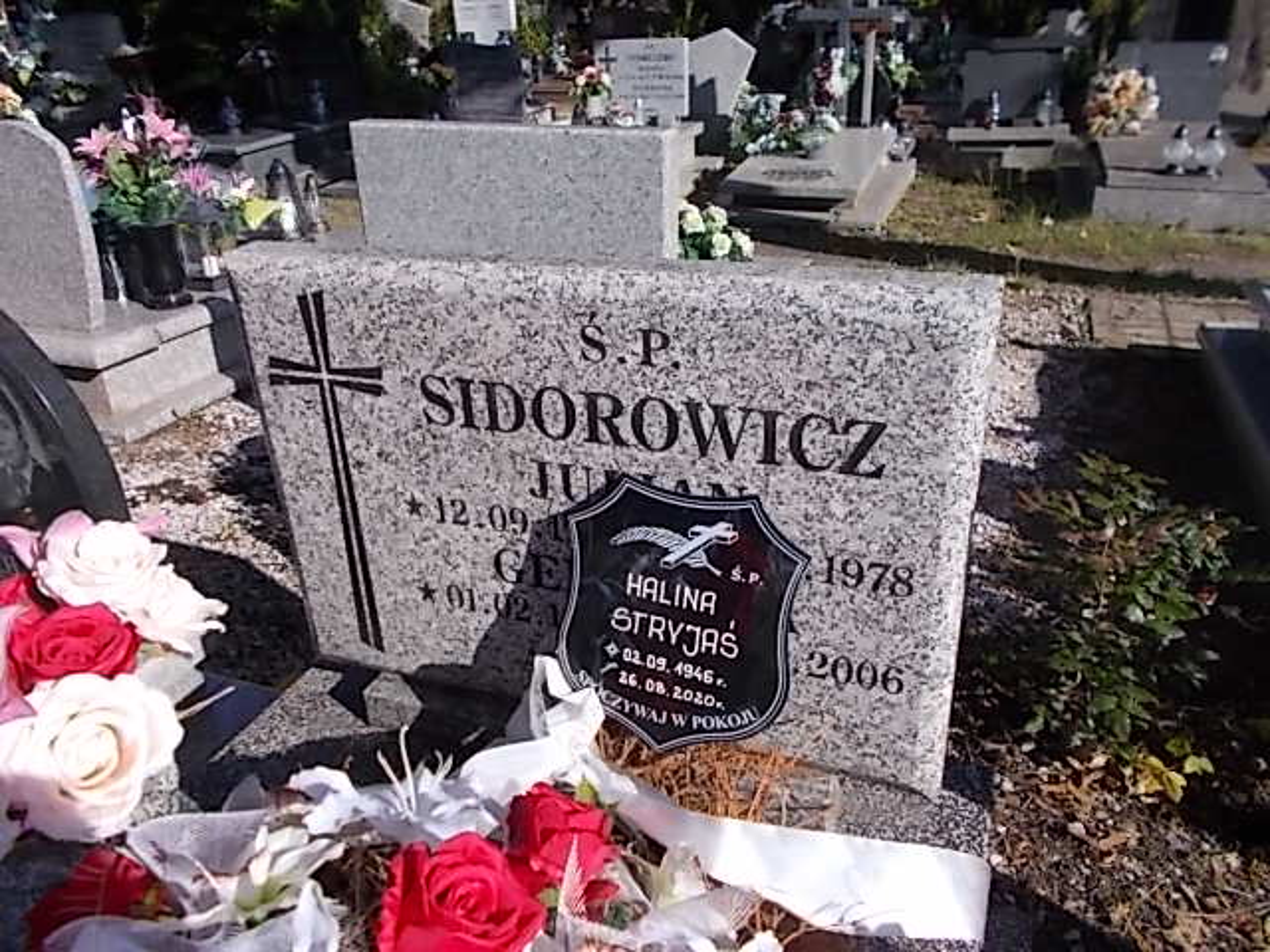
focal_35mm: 26
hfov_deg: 67.3
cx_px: 635
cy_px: 476
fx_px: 954
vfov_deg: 53.1
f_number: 8
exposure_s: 1/160
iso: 80
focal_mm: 4.6
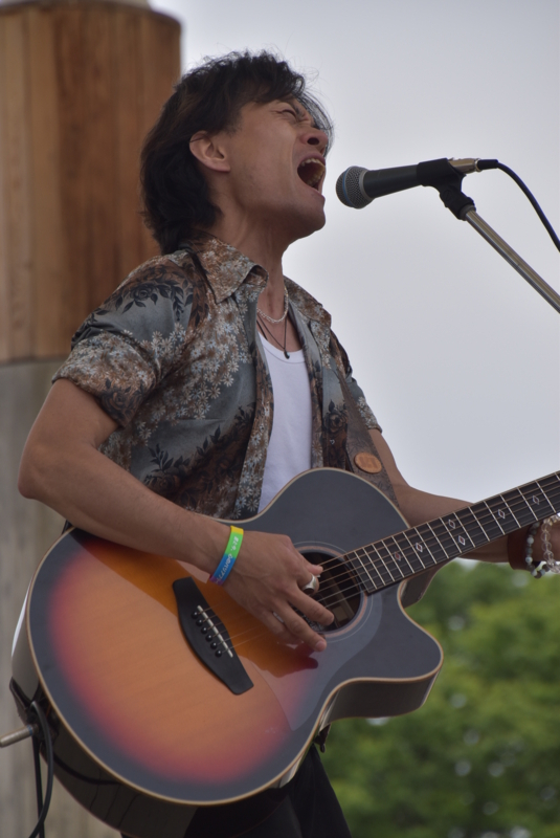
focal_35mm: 248
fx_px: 5762
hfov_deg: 5.6
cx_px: 280
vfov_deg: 8.3
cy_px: 419
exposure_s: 1/800
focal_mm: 165
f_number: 7.1
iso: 200
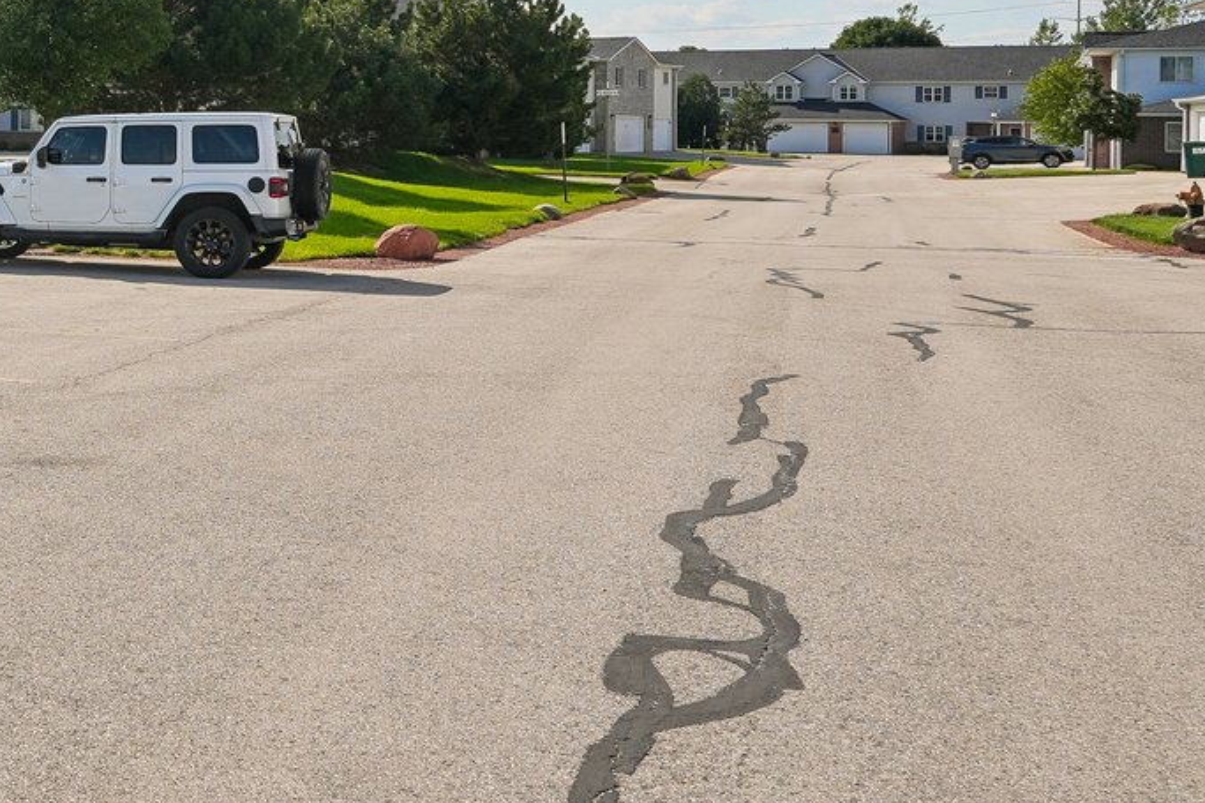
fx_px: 1707
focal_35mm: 51
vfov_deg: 25.8
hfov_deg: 30.7
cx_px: -351
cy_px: 110
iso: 100
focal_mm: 17
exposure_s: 1/800
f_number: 6.3
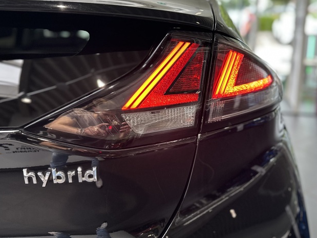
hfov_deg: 58.3
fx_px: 284
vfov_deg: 45.3
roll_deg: +4.5
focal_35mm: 31
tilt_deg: -16.5
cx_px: 168
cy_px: 99
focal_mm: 6.86
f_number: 1.78
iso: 100
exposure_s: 1/137
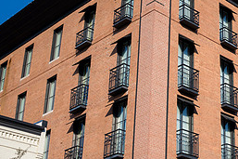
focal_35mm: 79
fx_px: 522
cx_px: 247
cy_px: 96
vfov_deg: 17.2
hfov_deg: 24.3
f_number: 4.5
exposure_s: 1/1000
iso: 100
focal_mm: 35
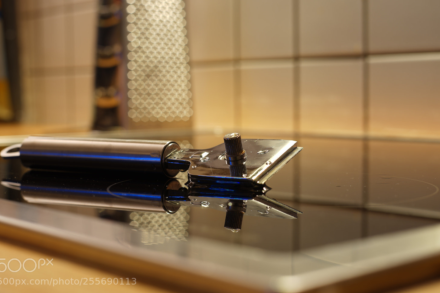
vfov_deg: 24.6
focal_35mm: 55
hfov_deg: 36.3
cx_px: 220
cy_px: 144
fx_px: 672
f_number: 6.3
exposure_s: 8
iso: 50
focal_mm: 50
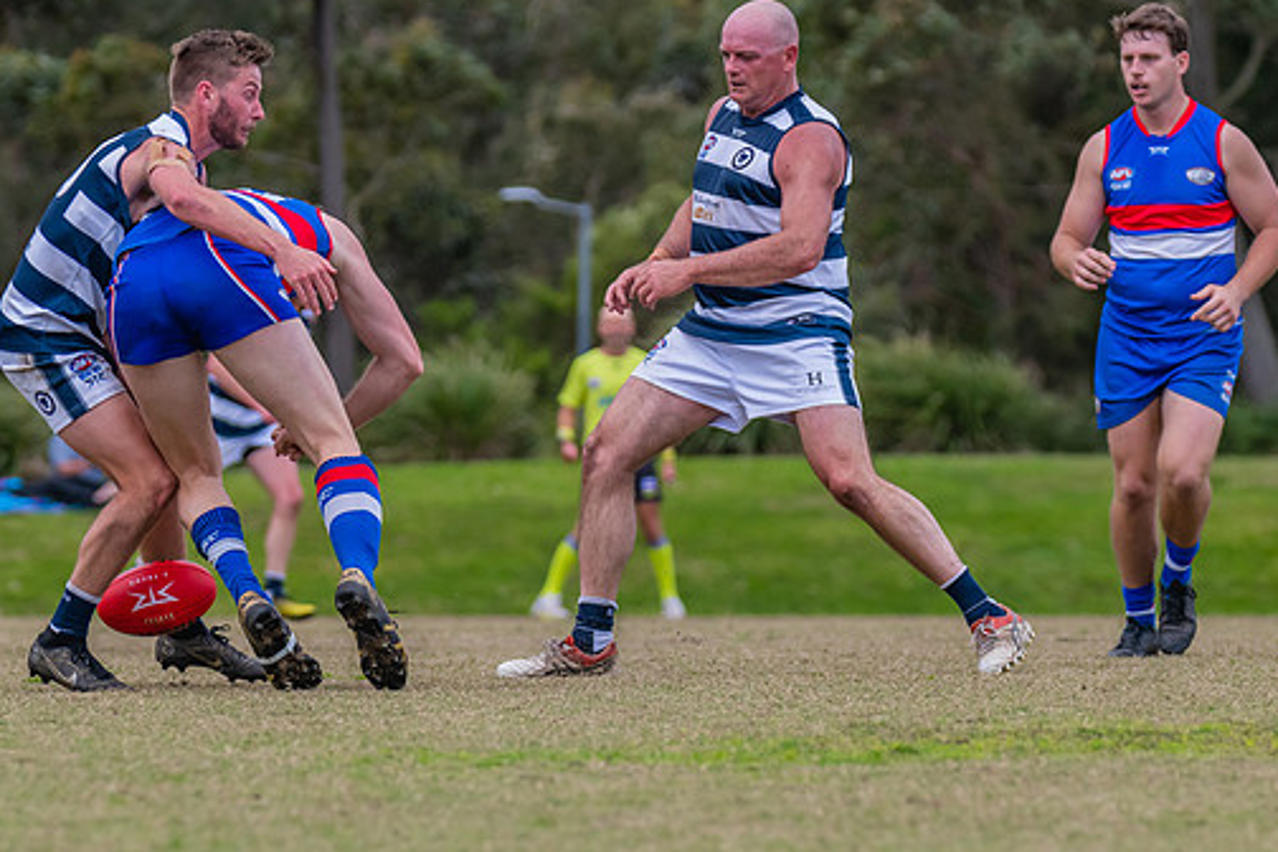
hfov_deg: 5.4
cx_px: 536
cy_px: 448
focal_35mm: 379
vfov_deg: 3.6
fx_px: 13453
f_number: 5.6
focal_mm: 220
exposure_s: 1/2000
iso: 800
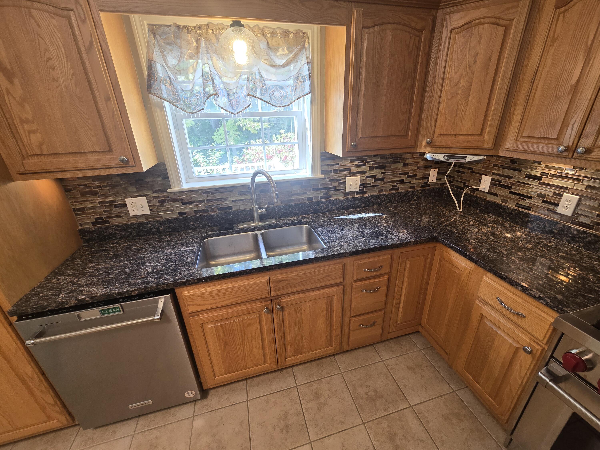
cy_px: 225
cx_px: 300
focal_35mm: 13
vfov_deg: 89.9
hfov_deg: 106.2
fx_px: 225
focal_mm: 2.2
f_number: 2.2
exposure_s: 1/60
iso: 125
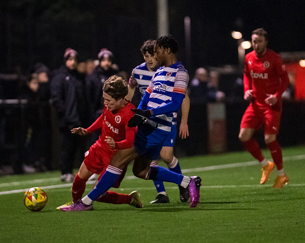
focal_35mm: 508
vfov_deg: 3.0
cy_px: 122
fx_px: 4584
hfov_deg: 3.8
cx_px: 167
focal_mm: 270
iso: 8000
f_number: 2.8
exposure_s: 1/1000
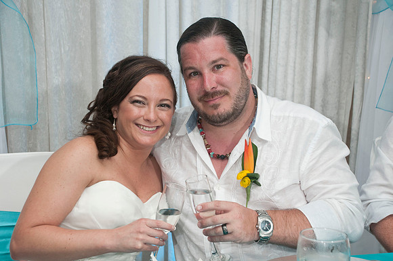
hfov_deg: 30.6
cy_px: 130
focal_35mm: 66
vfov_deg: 20.6
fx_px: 719
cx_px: 196
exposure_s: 1/160
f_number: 5.6
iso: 400
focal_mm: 44
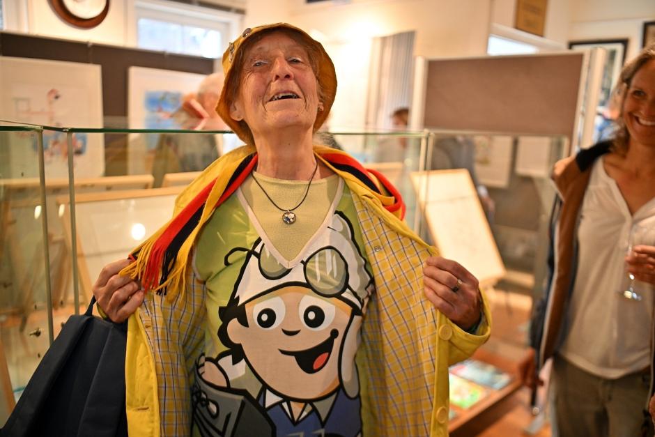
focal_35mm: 32
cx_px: 328
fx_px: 582
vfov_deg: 41.1
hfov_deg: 58.7
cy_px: 218
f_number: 3.5
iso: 800
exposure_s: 1/200
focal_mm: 32
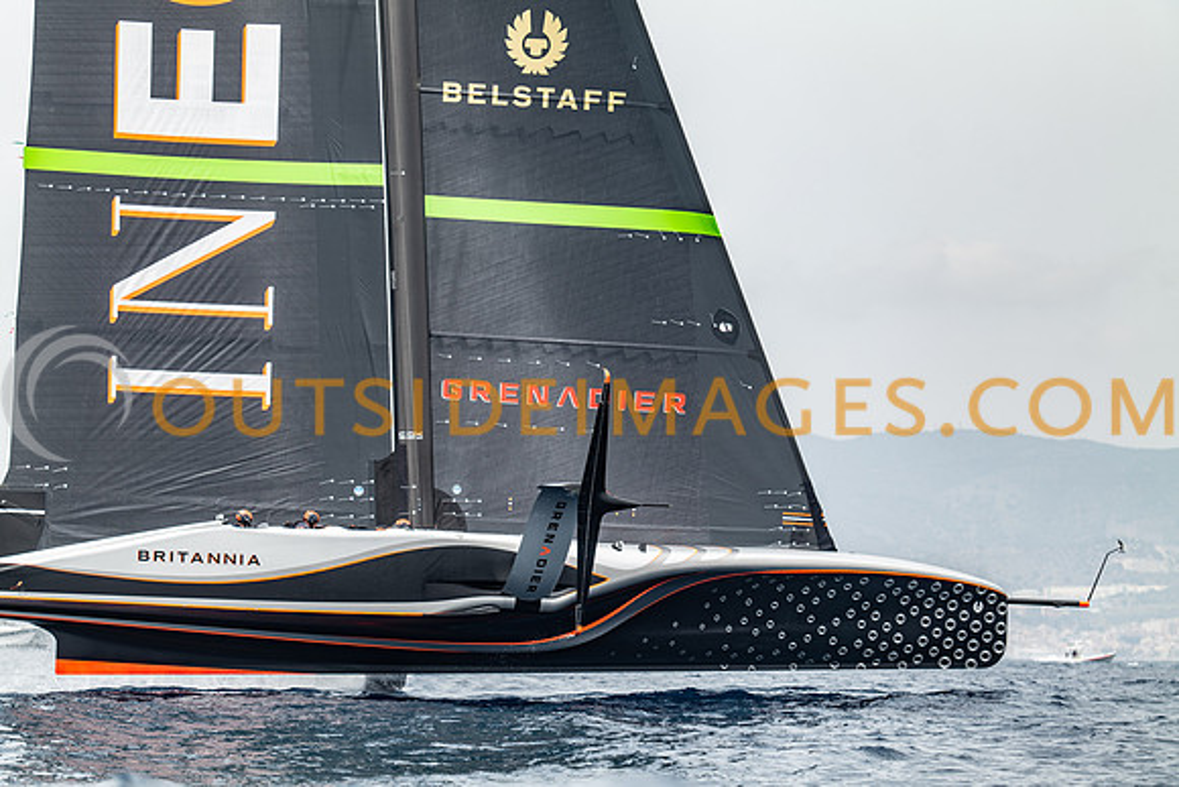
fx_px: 6551
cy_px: 394
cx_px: 590
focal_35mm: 200
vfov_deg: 6.9
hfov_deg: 10.3
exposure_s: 1/800
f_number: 4
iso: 100
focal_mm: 200
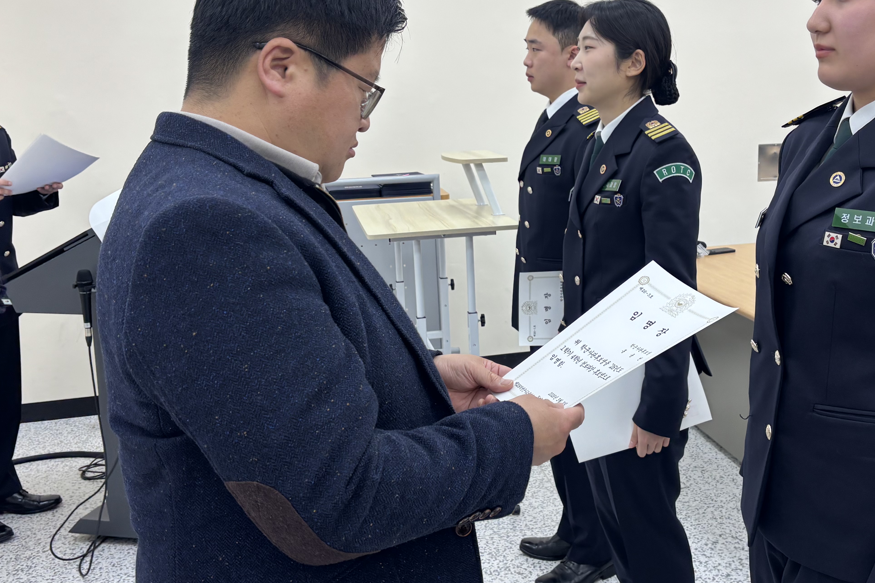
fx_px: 972
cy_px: 234
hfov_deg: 48.2
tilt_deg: -8.8
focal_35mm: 40
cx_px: 517
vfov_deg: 33.3
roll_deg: +2.1
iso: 50
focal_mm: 5.96
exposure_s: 1/120
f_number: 1.6
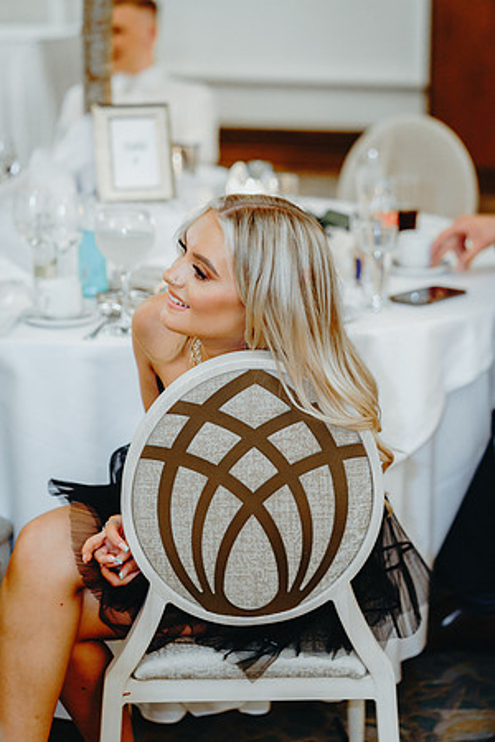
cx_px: 248
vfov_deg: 23.9
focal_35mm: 85
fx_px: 1753
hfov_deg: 16.1
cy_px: 371
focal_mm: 85
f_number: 2.8
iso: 2000
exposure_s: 1/125
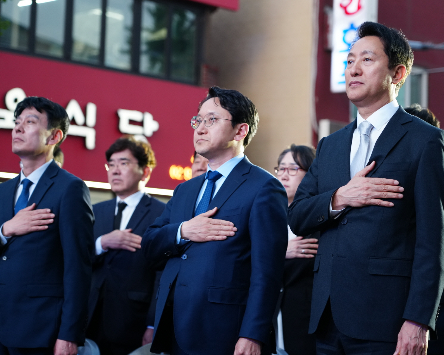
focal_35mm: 110
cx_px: 230
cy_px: 178
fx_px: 1445
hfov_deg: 17.5
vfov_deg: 14.0
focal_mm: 97
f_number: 4
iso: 800
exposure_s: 1/100
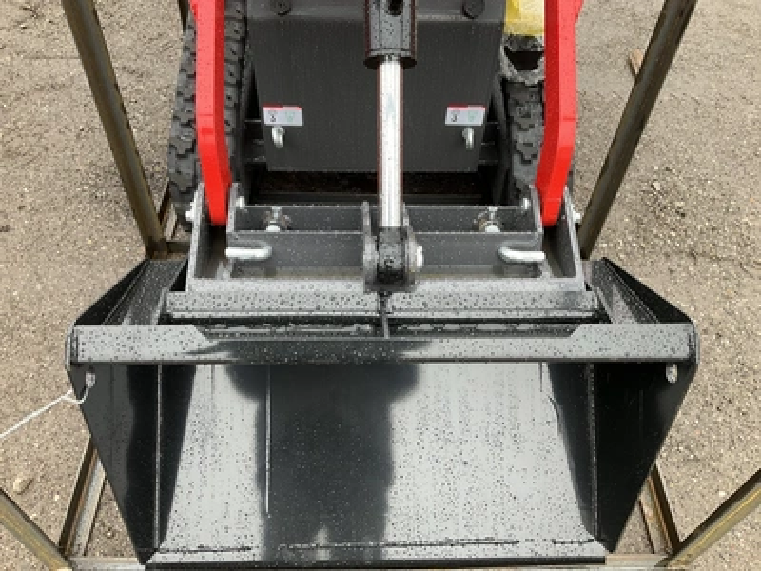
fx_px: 638
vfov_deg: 48.2
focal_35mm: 29
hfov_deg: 61.7
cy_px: 286
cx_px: 380
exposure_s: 1/122
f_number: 1.8
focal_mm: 3
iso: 50
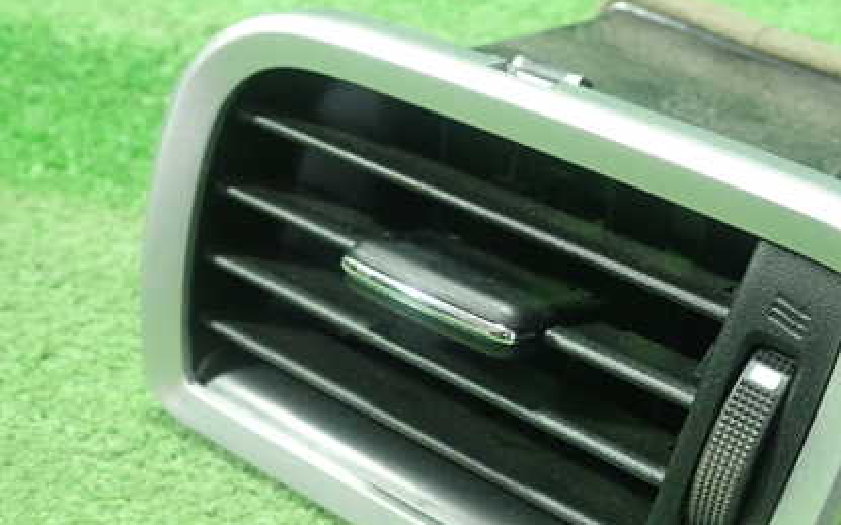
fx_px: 1054
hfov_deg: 42.8
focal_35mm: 46
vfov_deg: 27.8
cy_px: 339
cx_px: 576
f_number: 2.3
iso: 800
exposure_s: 1/125
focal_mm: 5.5
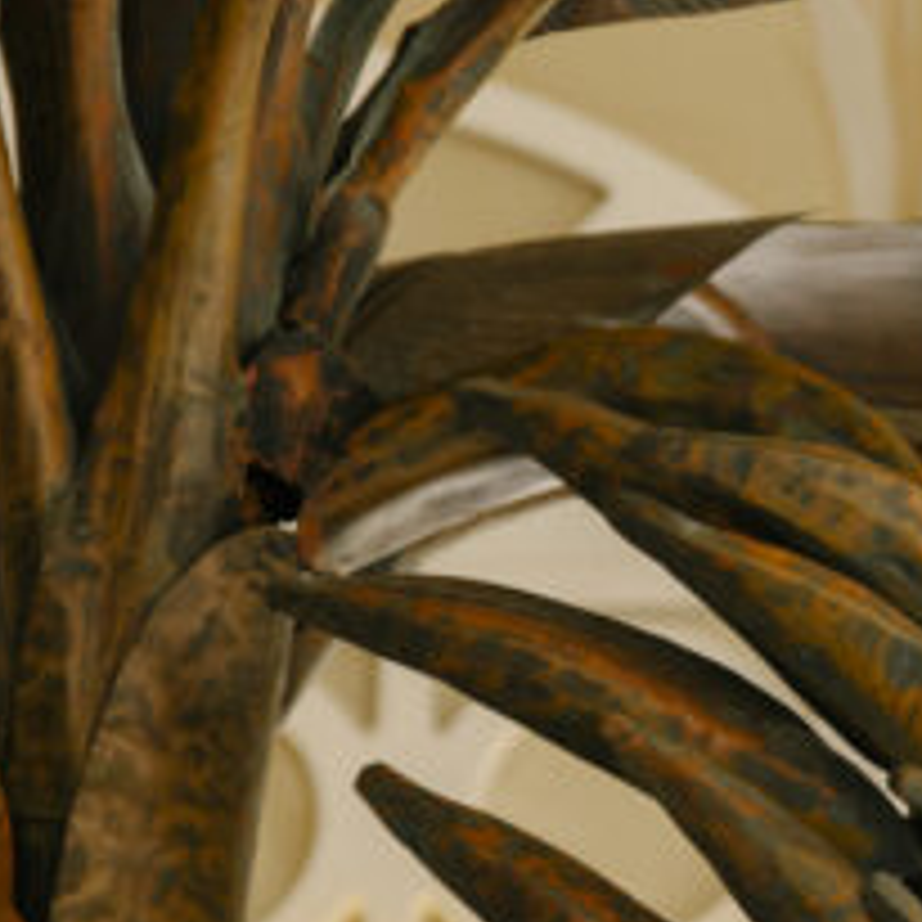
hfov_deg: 6.6
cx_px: 1113
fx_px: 7925
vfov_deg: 6.6
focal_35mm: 263
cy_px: 751
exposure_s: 1/200
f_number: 2.8
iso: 100
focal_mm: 62
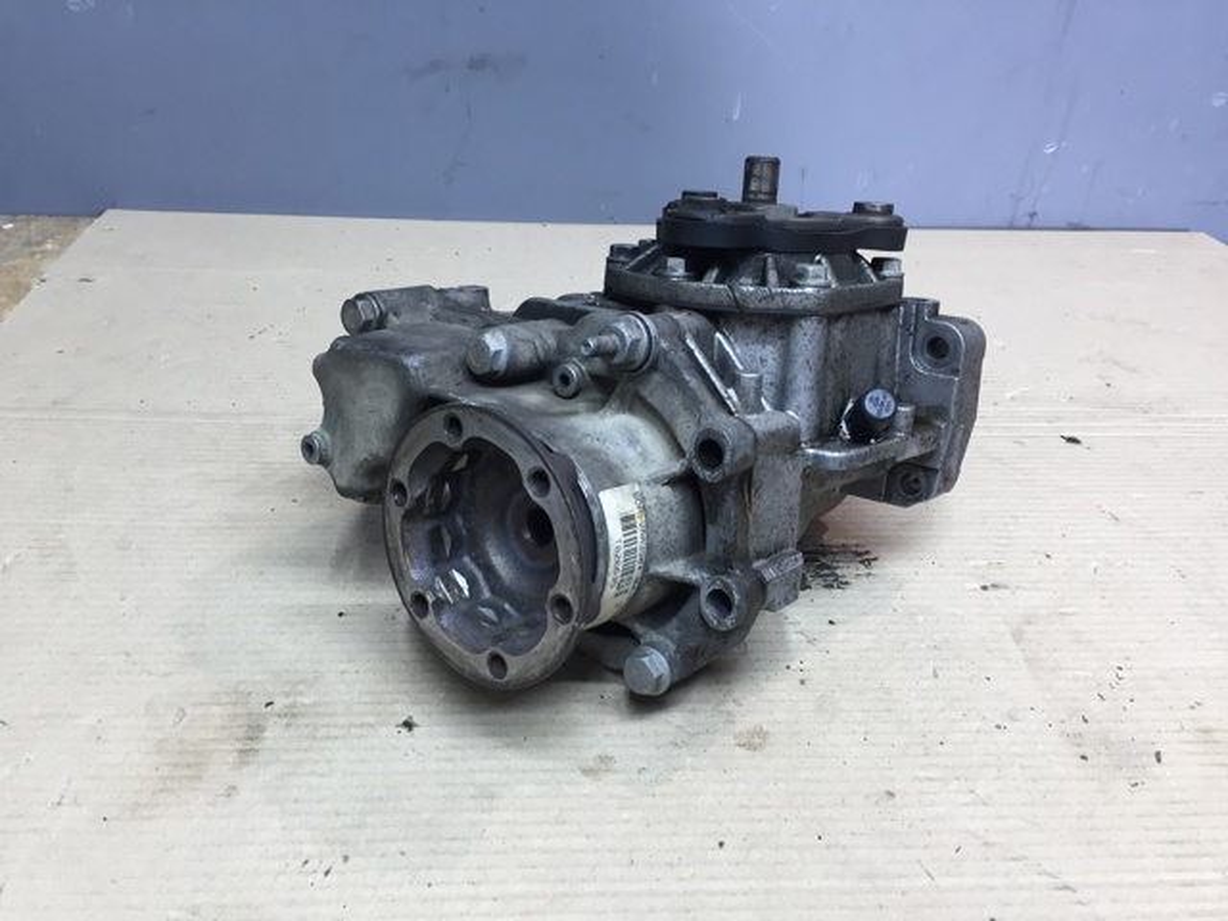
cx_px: 614
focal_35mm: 29
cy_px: 460
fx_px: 1029
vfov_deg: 48.2
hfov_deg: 61.7
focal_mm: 4.15
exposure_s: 1/33
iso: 80
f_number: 2.2
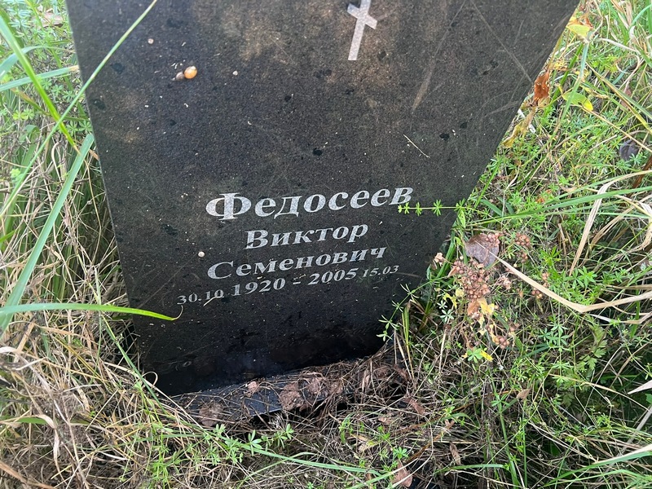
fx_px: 490
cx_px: 326
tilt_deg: -51.7
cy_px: 244
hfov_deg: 67.3
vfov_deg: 53.1
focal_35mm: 26
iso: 125
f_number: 1.5
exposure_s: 1/68
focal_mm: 5.7
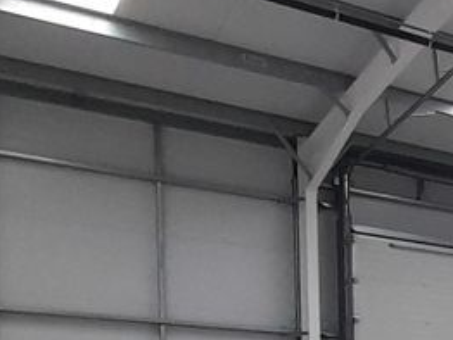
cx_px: 915
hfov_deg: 19.1
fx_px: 720
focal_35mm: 55
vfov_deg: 22.3
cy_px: 498
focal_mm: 1.42
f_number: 2.2
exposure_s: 1/50
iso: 80
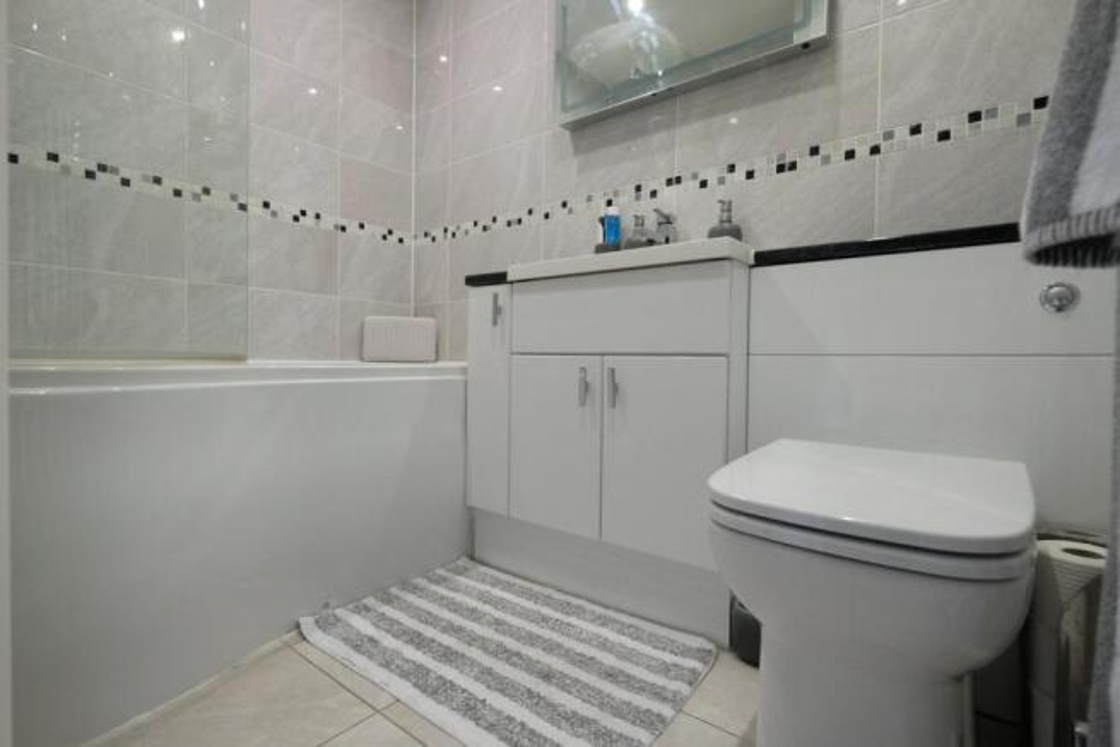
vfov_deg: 70.5
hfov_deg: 93.3
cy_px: 374
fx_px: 529
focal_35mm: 17
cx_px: 560
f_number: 4
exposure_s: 1/60
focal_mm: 11
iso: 3200
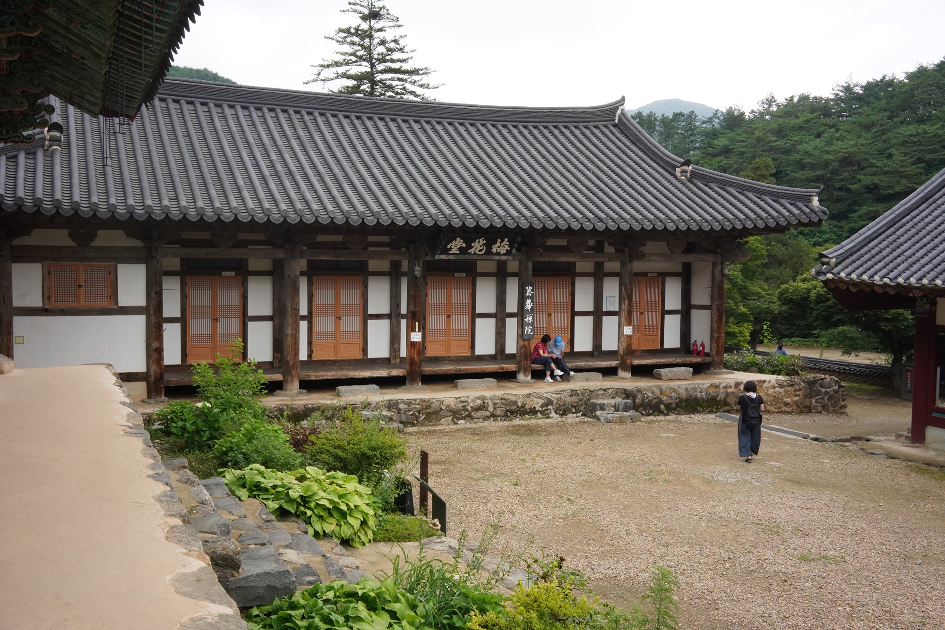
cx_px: 472
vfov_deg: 37.9
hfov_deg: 54.4
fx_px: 919
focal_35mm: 35
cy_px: 315
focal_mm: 35
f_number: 18
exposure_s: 1/100
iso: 1600
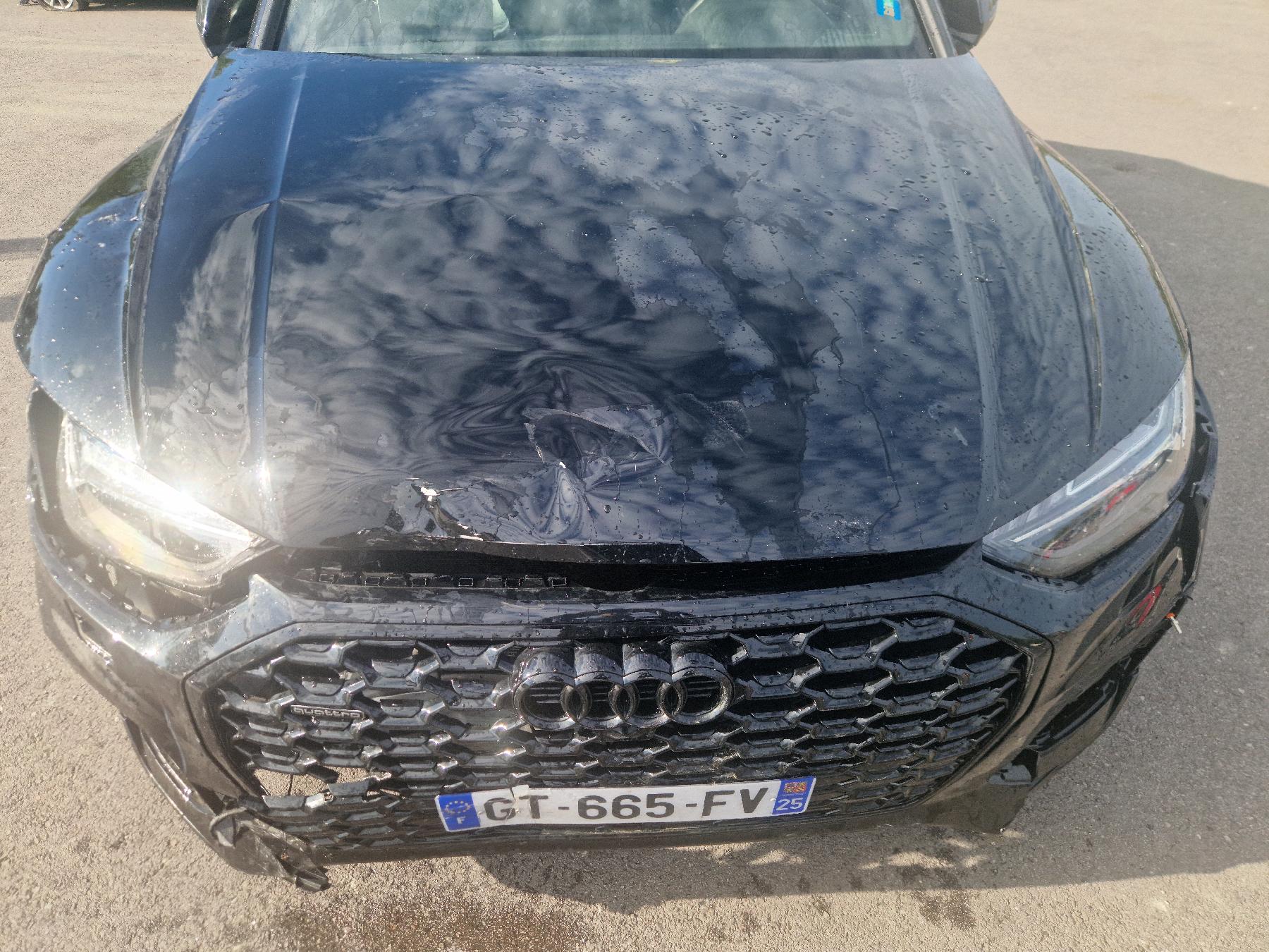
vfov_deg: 58.9
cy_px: 476
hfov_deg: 73.9
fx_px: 843
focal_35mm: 23
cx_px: 634
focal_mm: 5.4
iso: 50
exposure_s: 1/435
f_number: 1.8
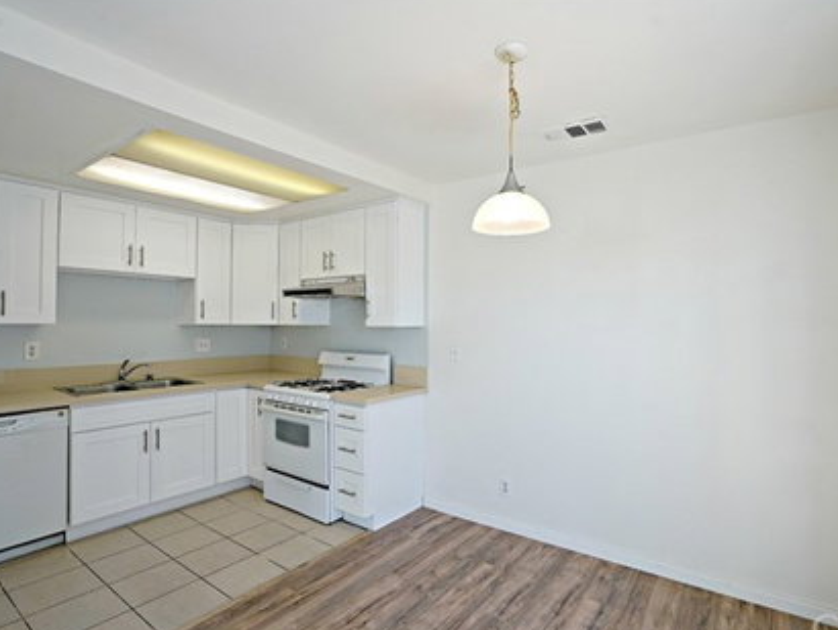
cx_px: 446
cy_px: 315
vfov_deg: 71.7
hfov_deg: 87.6
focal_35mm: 18
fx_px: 436
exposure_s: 1/125
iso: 400
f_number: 8
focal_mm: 16
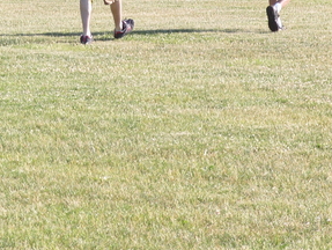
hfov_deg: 6.9
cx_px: 49
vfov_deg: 5.2
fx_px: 2737
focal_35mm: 285
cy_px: 20
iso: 80
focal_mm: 28.5
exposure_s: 1/250
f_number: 5
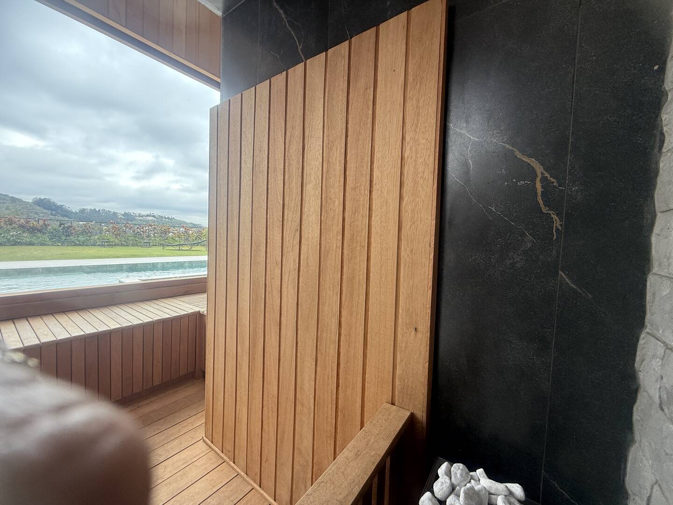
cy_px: 252
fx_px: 272
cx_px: 336
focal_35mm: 14
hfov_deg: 102.1
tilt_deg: -2.1
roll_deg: -2.6
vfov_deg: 85.7
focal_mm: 2.22
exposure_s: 1/99
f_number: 2.2
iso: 100
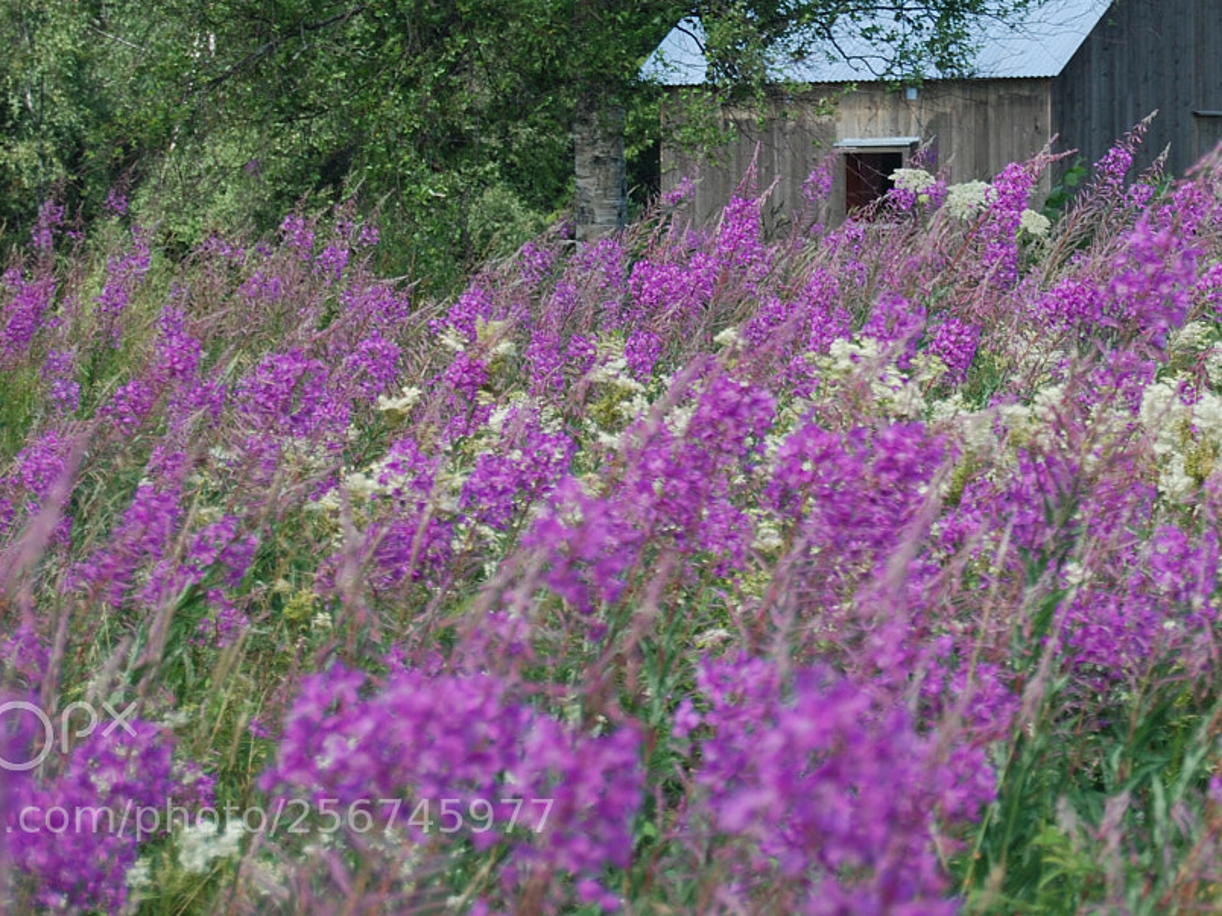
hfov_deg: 12.5
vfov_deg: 9.4
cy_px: 122
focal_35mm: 158
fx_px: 5576
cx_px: 976
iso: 100
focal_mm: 55
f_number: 5.6
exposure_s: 1/125
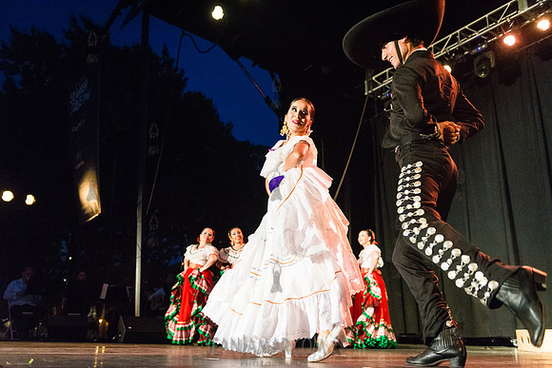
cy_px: 184
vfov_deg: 41.1
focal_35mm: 32
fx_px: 491
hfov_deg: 58.7
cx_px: 276
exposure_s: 1/500
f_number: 2.8
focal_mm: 32
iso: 4000
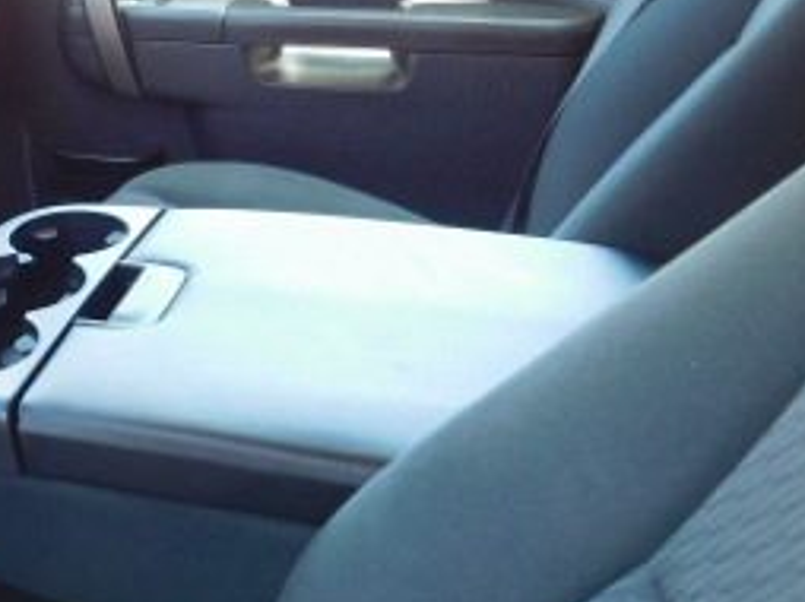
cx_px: -95
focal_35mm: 58
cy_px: 234
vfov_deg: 25.1
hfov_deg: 29.7
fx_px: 1348
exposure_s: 1/30
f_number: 3
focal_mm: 4
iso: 180
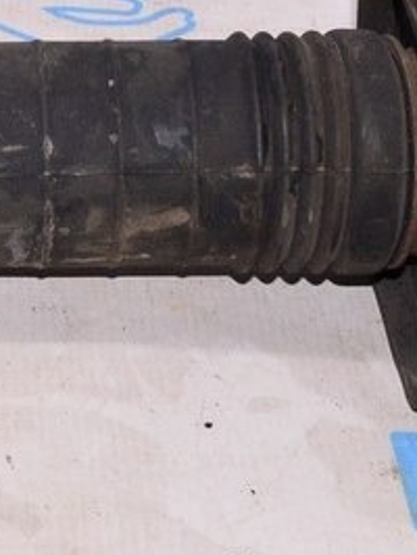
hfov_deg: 11.9
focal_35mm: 122
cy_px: -14
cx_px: -113
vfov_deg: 15.8
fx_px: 1956
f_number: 8
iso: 1600
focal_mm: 22
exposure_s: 1/200
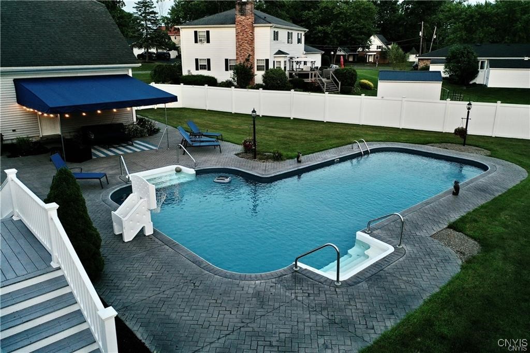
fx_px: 412
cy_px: 176
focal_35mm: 28
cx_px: 265
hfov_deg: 65.5
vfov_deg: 46.4
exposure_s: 1/50
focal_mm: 10.26
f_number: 2.8
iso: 100
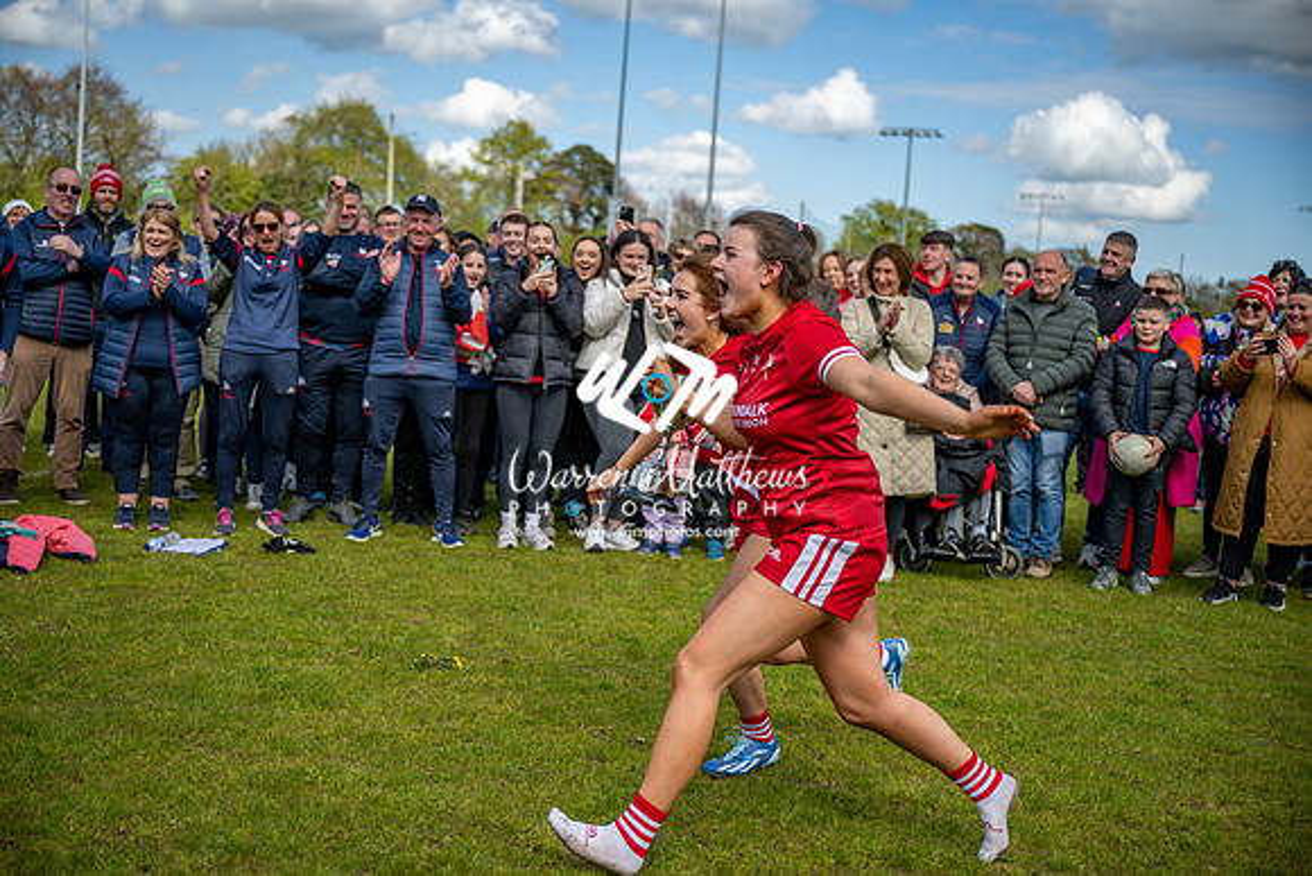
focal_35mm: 47
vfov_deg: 28.7
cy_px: 438
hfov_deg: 41.9
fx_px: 1713
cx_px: 656
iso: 100
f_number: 2.8
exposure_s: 1/1600
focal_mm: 47
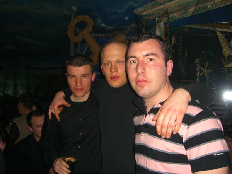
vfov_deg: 37.7
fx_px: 255
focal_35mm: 38
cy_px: 87
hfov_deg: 49.0
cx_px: 116
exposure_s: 1/60
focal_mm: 7.9
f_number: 2.8
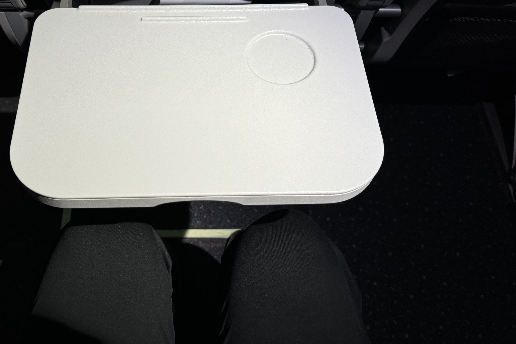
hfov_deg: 53.9
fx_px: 502
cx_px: 195
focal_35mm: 35
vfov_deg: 37.7
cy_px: 142
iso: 250
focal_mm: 6.76
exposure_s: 1/60
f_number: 1.78
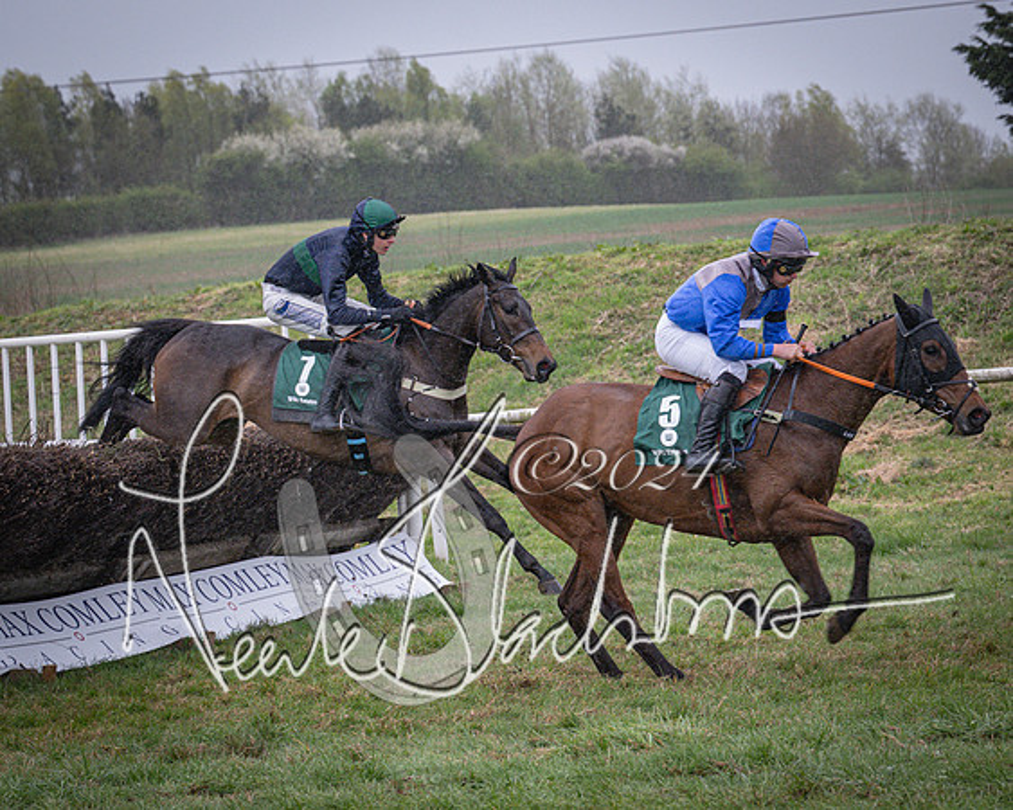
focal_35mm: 118
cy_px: 405
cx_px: 608
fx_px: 3546
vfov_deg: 13.0
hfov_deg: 16.2
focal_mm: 70
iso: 1600
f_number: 4
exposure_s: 1/1000
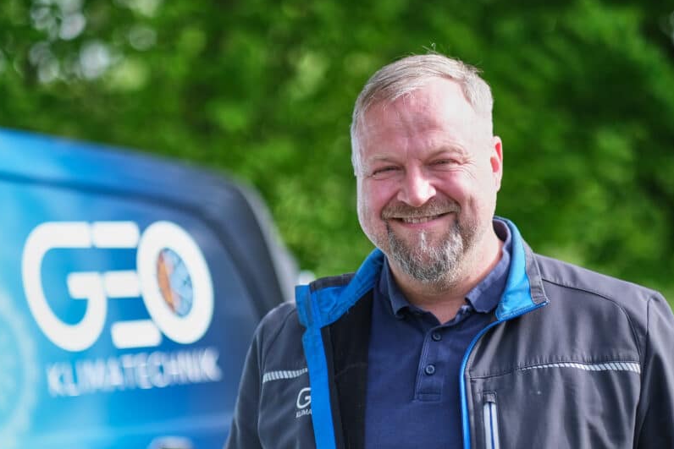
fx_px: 2135
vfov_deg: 12.0
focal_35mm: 114
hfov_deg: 17.9
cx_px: 324
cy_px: 267
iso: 200
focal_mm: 56
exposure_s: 1/3800
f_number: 1.2
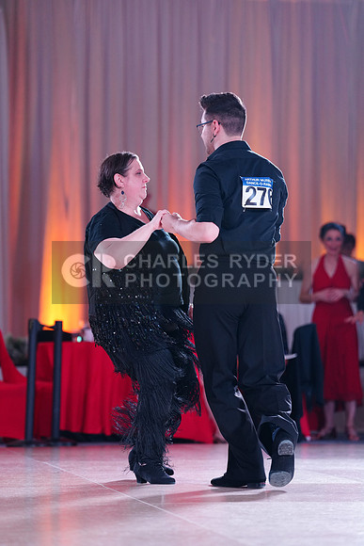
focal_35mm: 127
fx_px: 1925
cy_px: 273
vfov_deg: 16.1
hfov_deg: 10.8
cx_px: 182
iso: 2000
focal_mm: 127
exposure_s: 1/500
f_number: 2.8
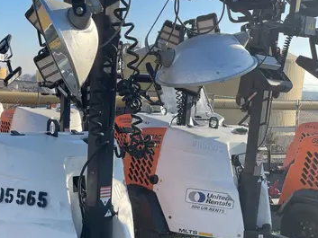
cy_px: 180
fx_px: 496
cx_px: 77
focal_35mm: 54
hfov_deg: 34.7
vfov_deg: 26.7
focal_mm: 4.2
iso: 32
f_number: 1.6
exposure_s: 1/1949
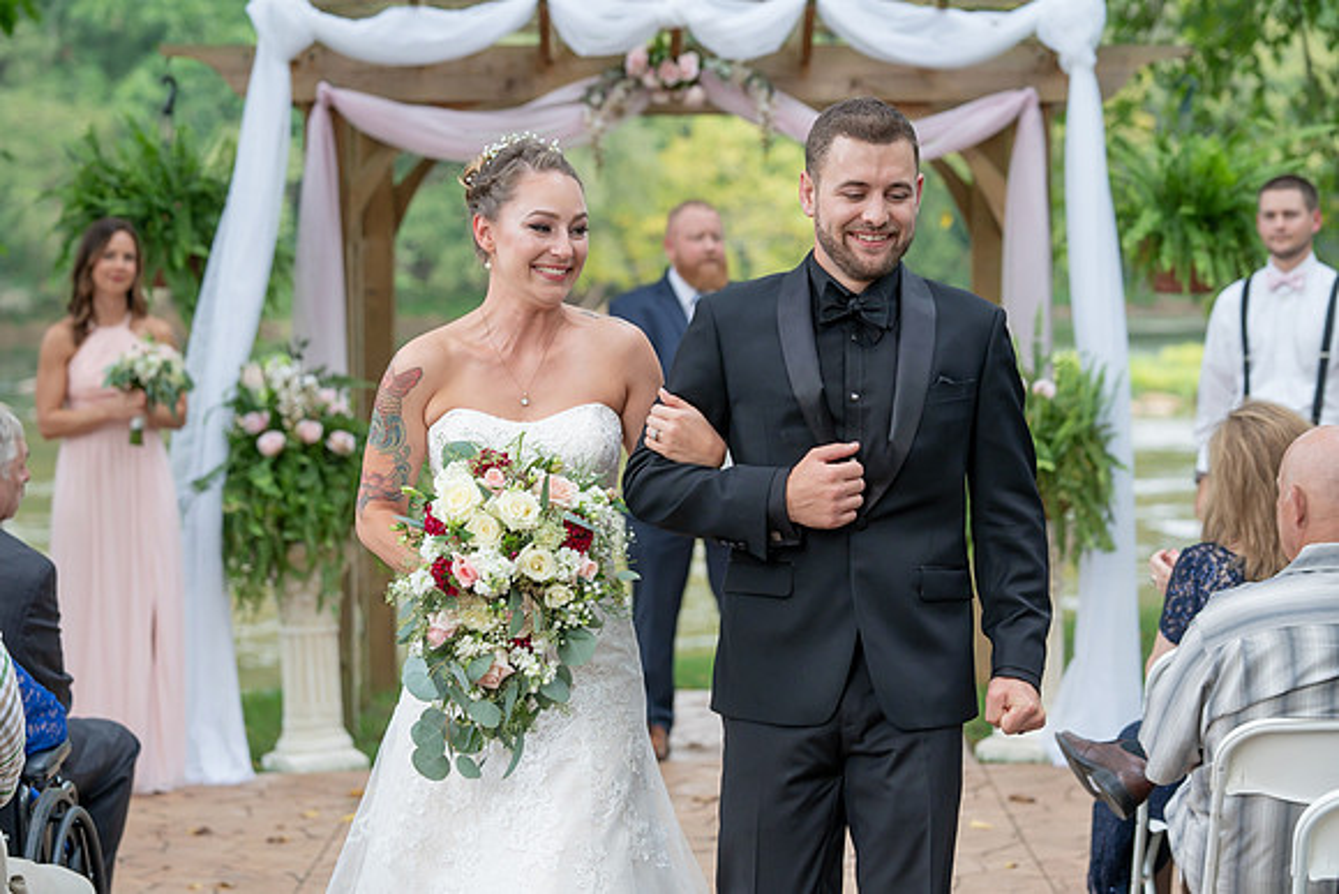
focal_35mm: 93
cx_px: 670
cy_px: 447
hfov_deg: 21.9
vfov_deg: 14.7
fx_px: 3465
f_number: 4
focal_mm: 90
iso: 320
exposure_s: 1/200
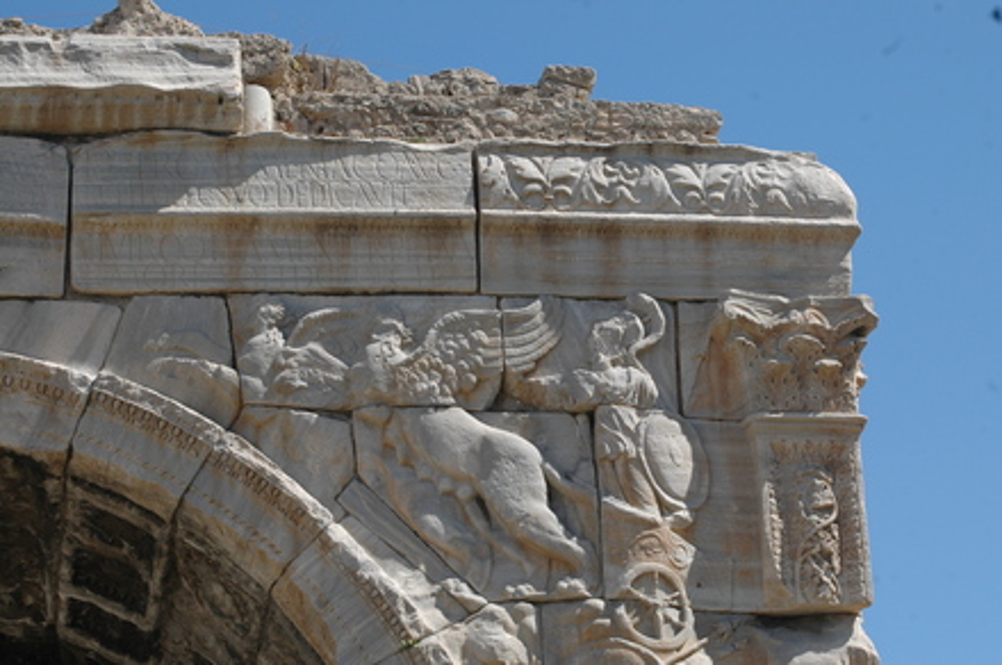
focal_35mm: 105
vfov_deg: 13.0
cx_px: 501
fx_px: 2918
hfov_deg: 19.5
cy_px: 332
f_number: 9
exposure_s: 1/320
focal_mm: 70
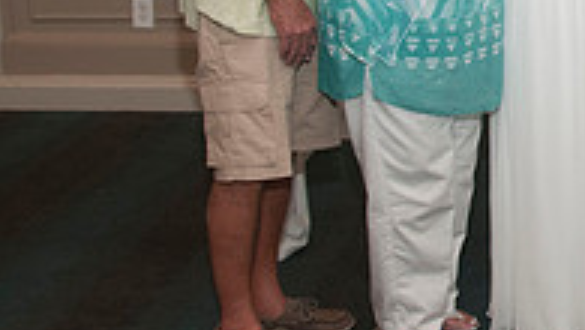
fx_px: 1304
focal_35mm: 84
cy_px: -56
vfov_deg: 14.0
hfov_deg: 23.2
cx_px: 699
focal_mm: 18
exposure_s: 1/60
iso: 400
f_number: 5.6
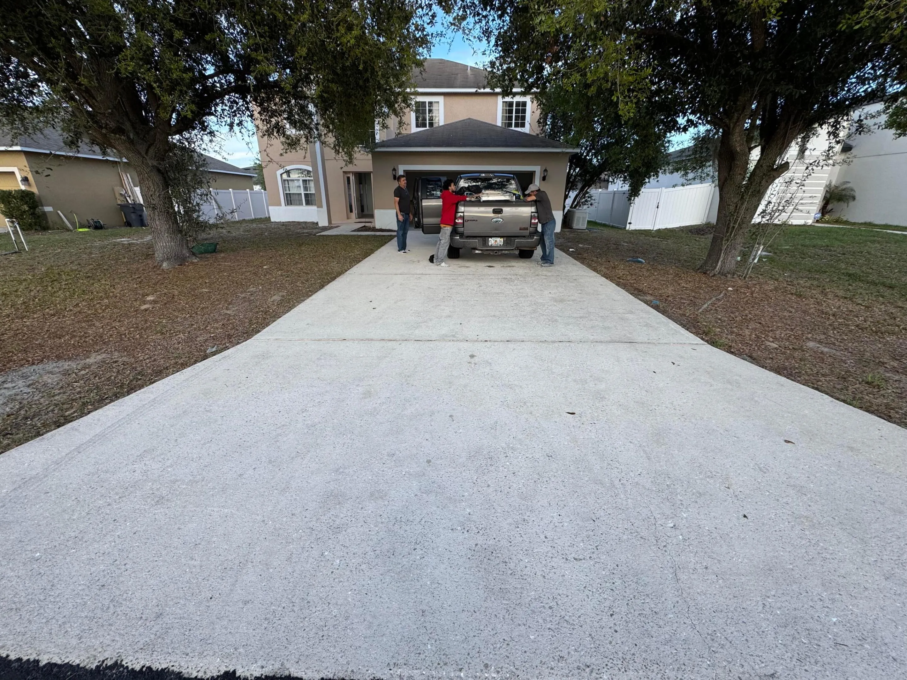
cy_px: 340
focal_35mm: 14
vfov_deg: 85.7
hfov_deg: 102.1
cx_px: 454
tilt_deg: -21.4
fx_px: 367
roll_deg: -1.1
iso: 40
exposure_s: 1/346
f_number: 2.2
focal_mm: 2.22
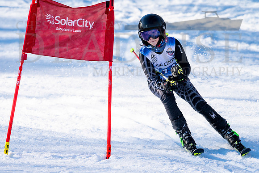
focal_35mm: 718
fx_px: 5169
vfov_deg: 1.9
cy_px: 96
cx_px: 93
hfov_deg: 2.9
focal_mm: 560
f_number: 8
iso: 800
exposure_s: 1/2000
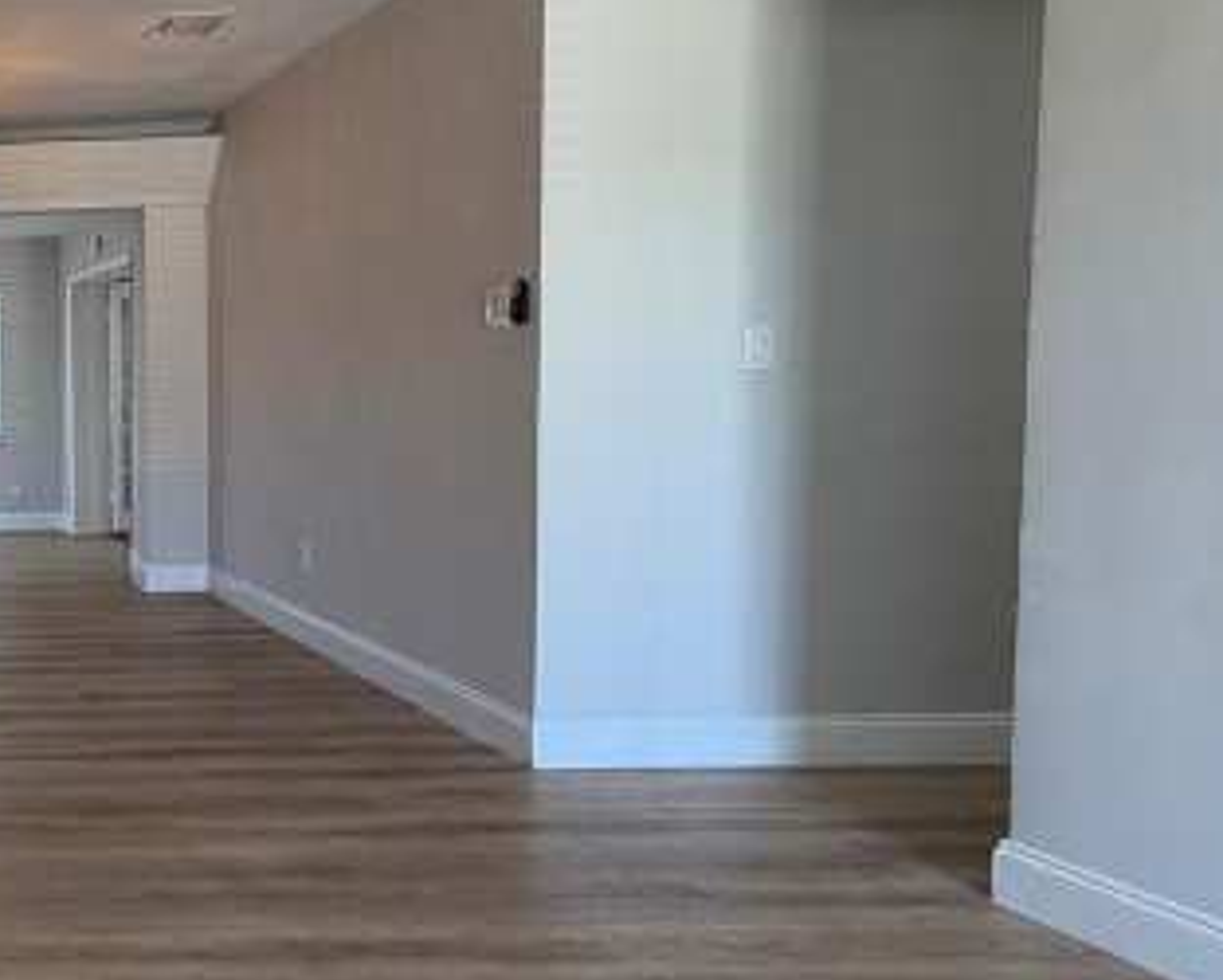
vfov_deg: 42.3
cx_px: -235
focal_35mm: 35
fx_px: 1268
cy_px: 470
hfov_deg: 38.5
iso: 160
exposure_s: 1/120
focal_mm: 2.22
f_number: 2.2
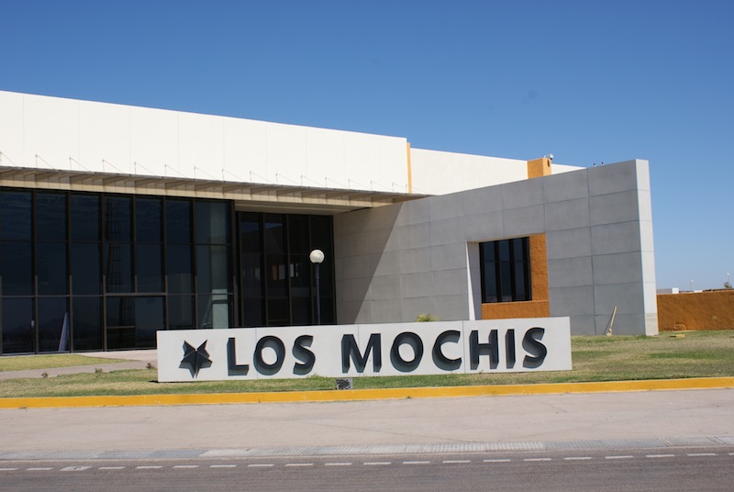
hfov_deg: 43.5
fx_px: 919
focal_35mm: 45
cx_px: 367
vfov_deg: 30.0
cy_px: 246
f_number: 13
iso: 100
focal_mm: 30
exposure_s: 1/160
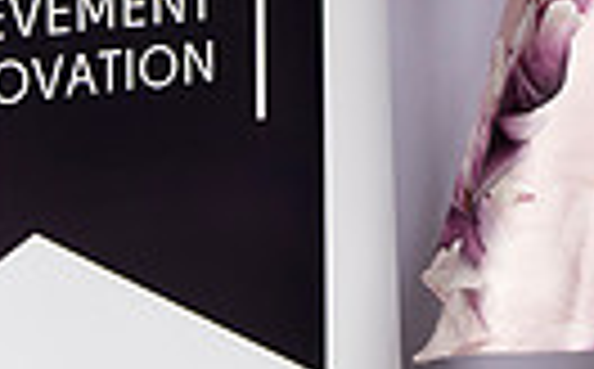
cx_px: 1043
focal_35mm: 250
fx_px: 4040
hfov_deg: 8.1
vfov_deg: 5.1
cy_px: -383
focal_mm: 43
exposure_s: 1/125
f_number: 8
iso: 100
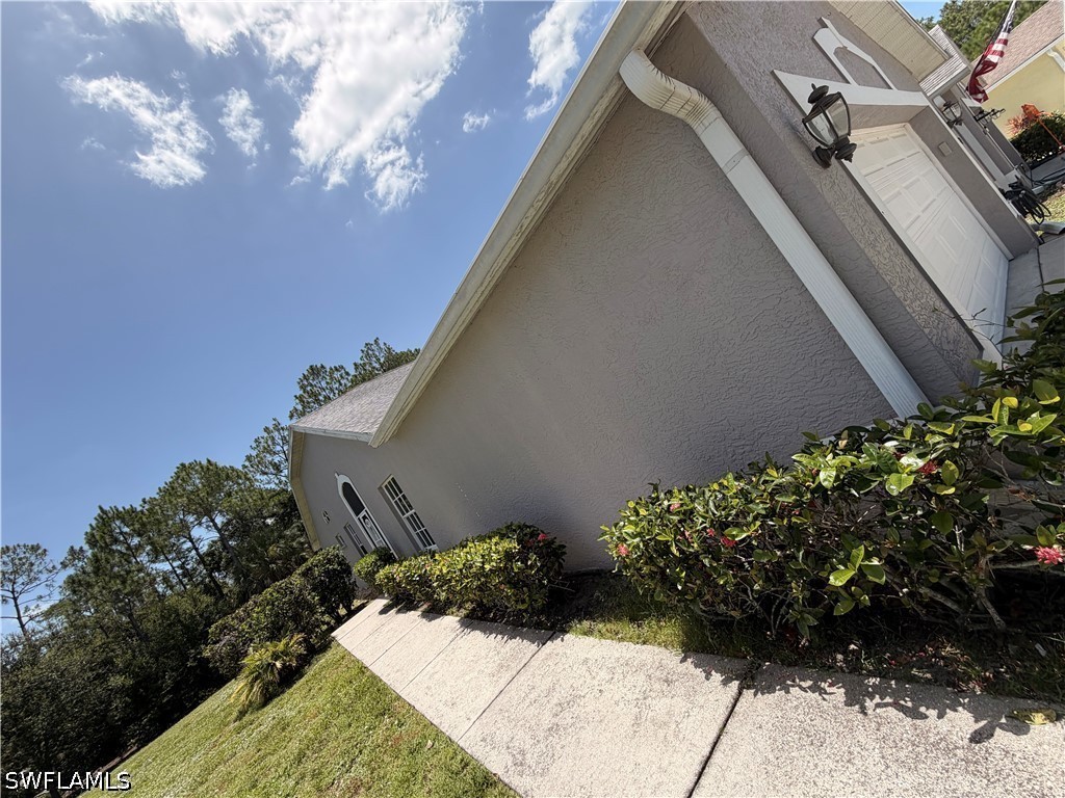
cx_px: 532
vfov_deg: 85.7
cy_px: 399
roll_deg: +33.7
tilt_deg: +3.4
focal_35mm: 14
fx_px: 431
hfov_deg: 102.1
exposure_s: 1/901
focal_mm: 2.22
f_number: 2.2
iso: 25
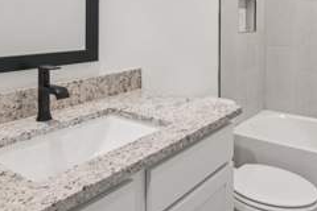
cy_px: 23
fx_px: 282
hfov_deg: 57.7
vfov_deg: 38.4
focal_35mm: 32
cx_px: 205
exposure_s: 1/20
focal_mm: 16
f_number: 8
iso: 400
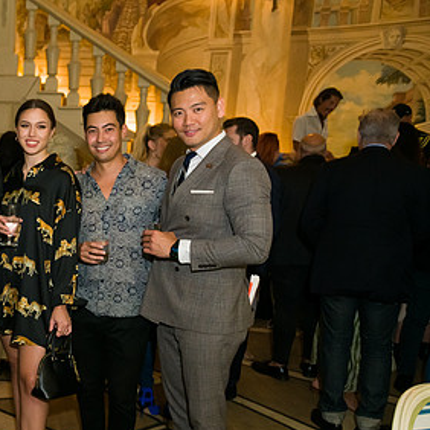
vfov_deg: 39.7
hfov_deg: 35.9
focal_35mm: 42
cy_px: 271
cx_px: -6
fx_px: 590
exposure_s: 1/125
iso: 1600
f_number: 3.2
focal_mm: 24
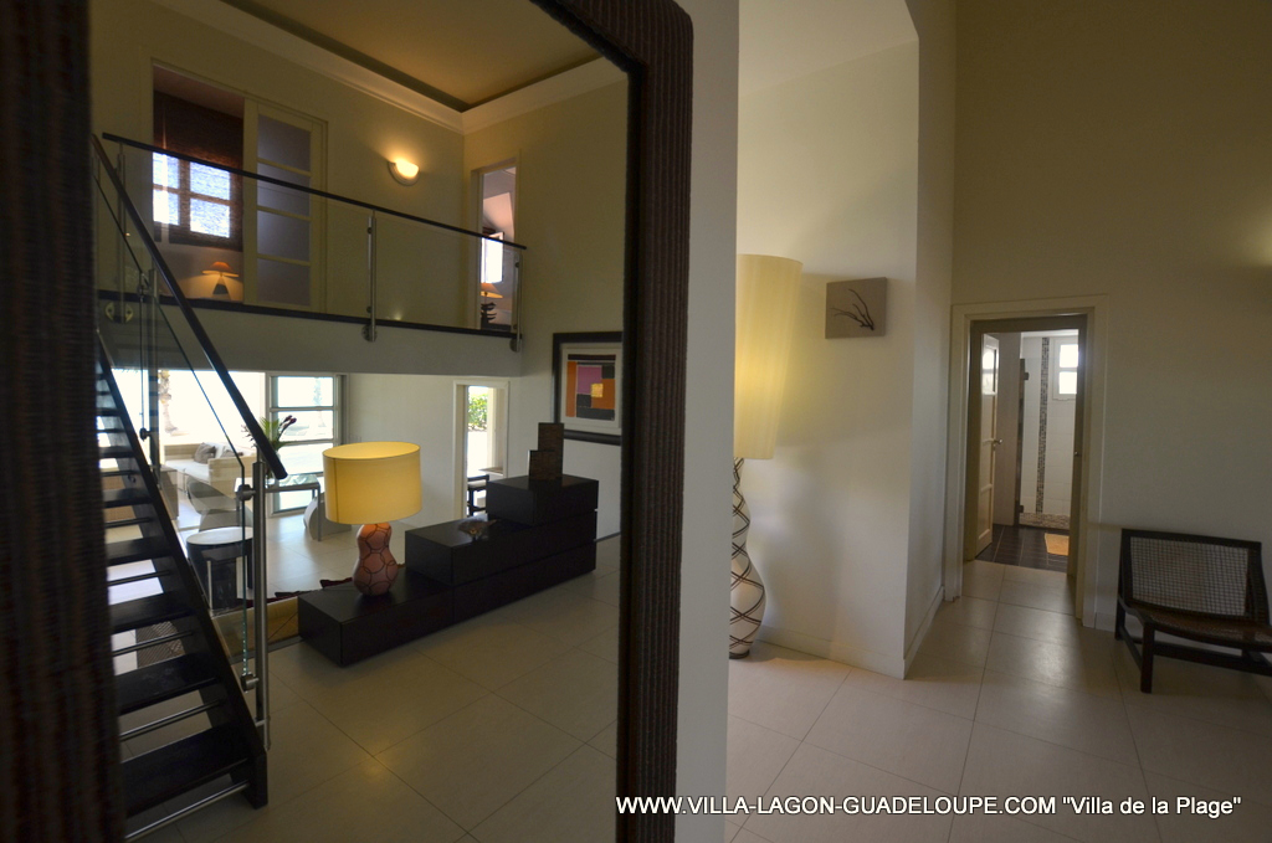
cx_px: 636
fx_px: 529
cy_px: 422
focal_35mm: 15
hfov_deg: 100.5
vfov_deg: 77.1
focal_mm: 10
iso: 360
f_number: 5.6
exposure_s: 1/125
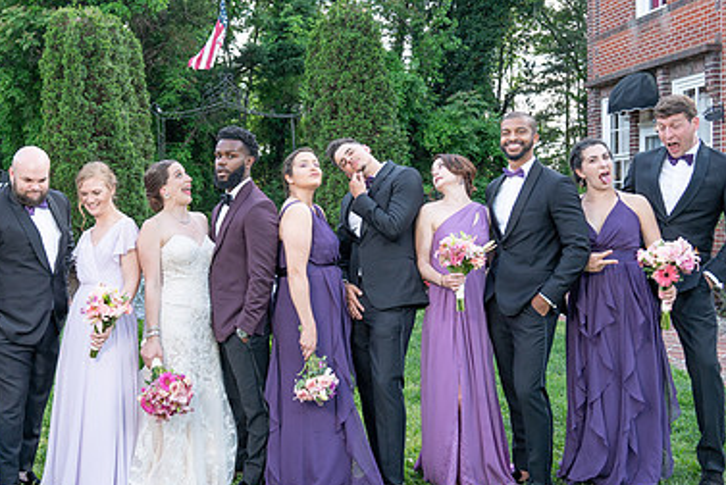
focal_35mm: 42
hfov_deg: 45.5
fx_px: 848
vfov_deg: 31.9
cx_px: 226
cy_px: 200
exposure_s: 1/200
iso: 250
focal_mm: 25
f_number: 4
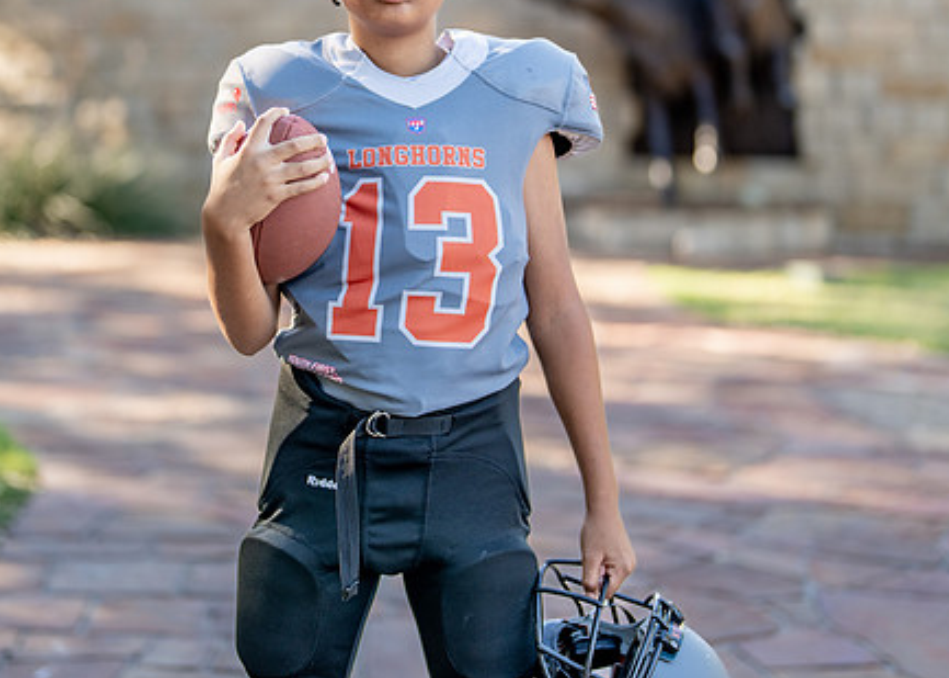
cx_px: 413
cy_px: 164
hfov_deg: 24.8
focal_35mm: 80
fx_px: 2156
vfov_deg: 17.7
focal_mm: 50
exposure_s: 1/800
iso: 100
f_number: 1.2
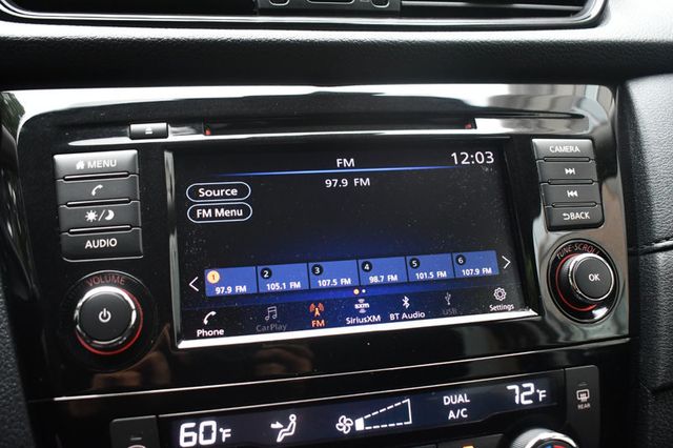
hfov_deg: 55.8
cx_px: 336
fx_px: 635
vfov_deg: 38.8
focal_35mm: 34
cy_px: 224
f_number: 3.8
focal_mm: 23
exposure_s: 1/125
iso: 2000
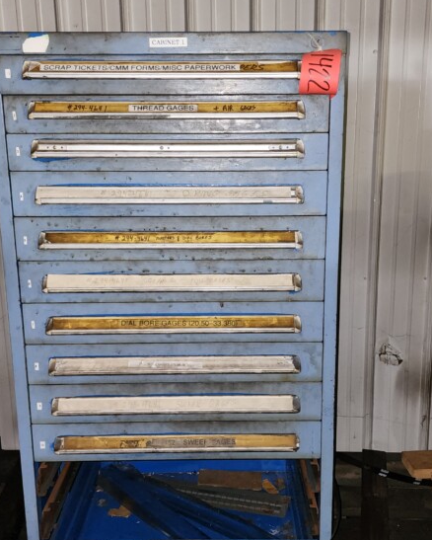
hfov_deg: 35.7
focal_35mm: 42
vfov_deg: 43.8
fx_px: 671
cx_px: 230
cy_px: 286
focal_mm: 6.4
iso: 125
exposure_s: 1/10
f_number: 1.8
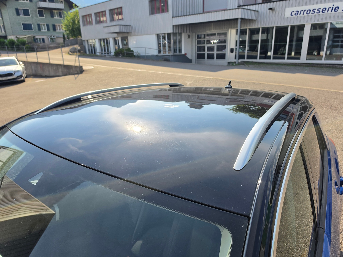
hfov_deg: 73.9
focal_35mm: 23
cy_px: 128
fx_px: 228
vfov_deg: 58.9
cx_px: 172
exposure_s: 1/4235
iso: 64
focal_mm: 6.5
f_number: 1.4
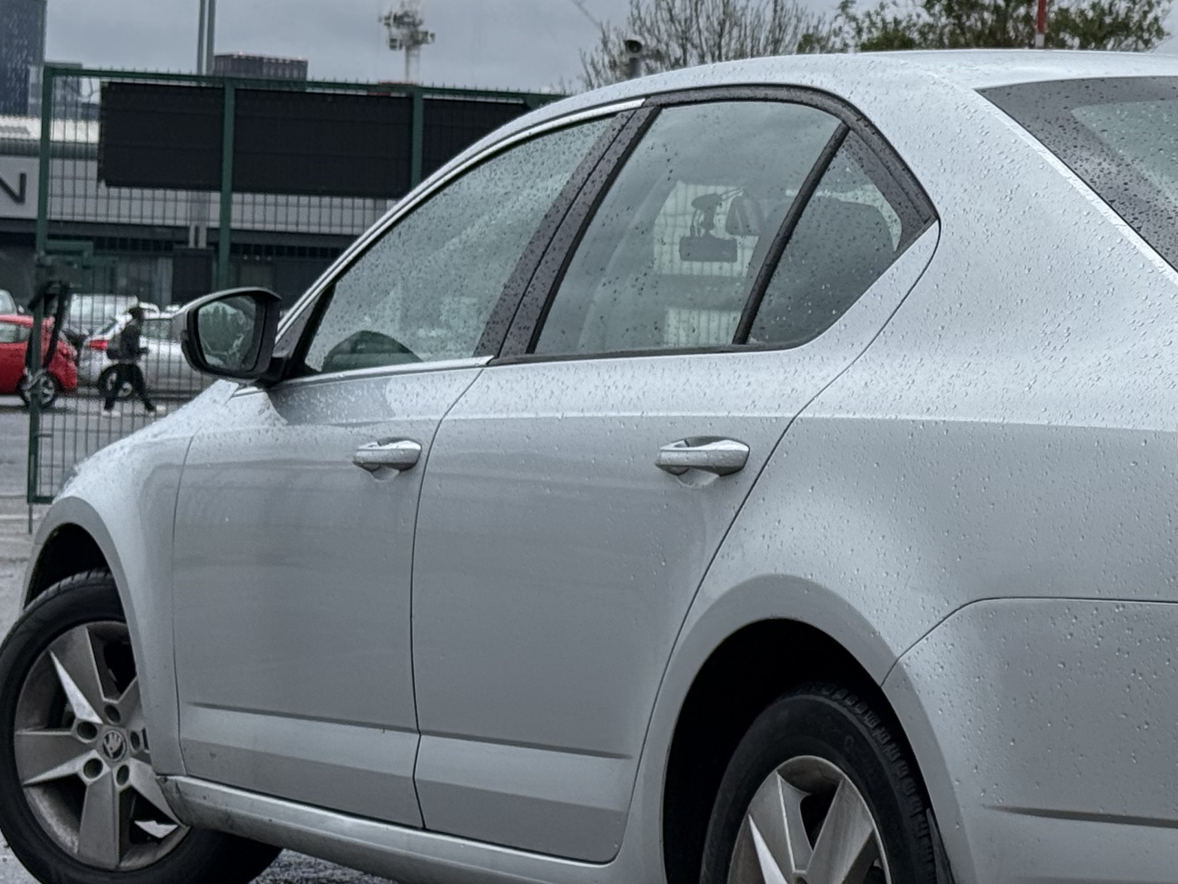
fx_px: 3846
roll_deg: -2.1
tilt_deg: +1.1
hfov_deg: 17.1
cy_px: 318
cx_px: 1127
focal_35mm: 113
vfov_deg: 13.1
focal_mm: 6.76
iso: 64
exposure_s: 1/3096
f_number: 1.78
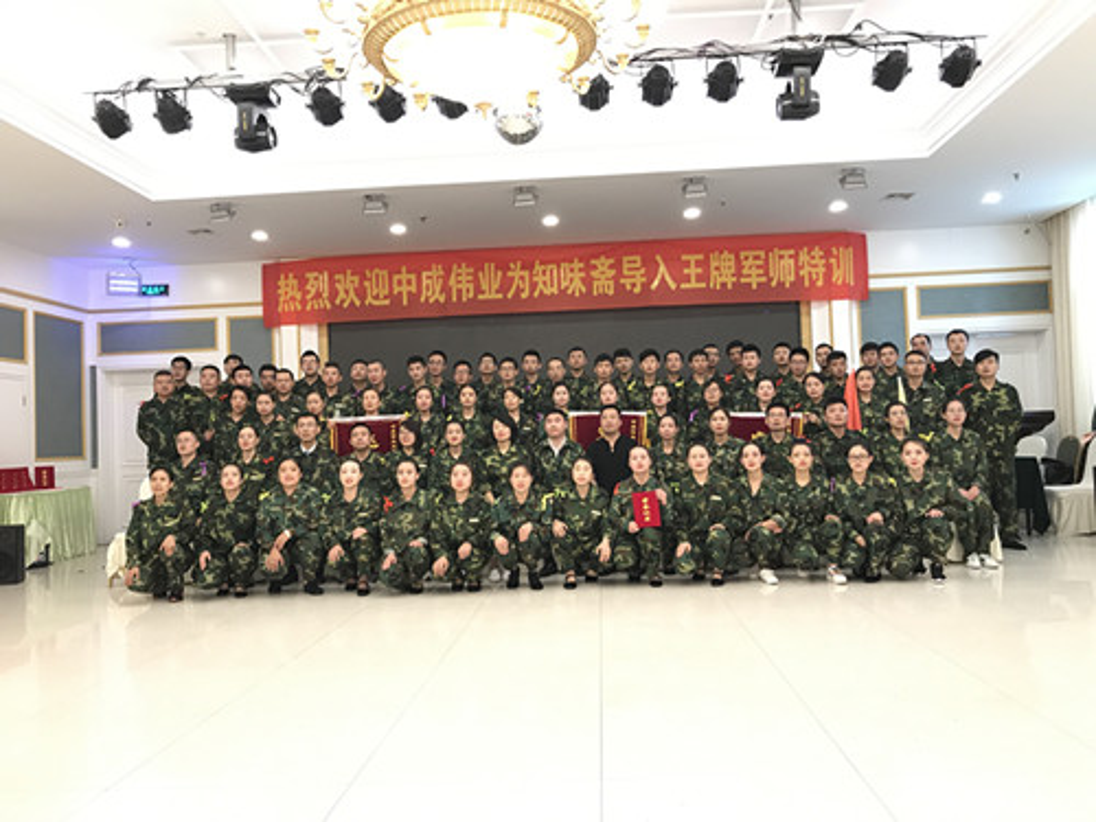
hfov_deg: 63.4
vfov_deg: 49.7
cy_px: 411
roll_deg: +2.3
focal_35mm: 28
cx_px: 548
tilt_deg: +2.2
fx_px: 887
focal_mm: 3.99
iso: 40
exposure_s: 1/17
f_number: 1.8
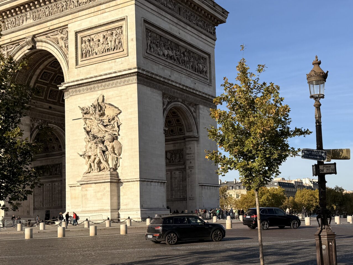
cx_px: 234
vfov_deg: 30.1
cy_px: 175
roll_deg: +2.3
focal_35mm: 48
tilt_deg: +5.2
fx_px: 489
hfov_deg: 39.2
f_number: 1.78
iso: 80
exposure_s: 1/5319
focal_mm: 6.76
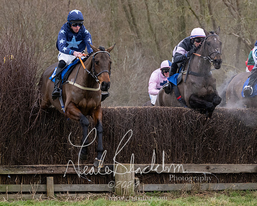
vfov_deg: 6.5
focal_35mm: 238
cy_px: 104
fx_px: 1808
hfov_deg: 8.1
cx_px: 183
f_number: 4
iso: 800
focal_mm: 98
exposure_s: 1/1250
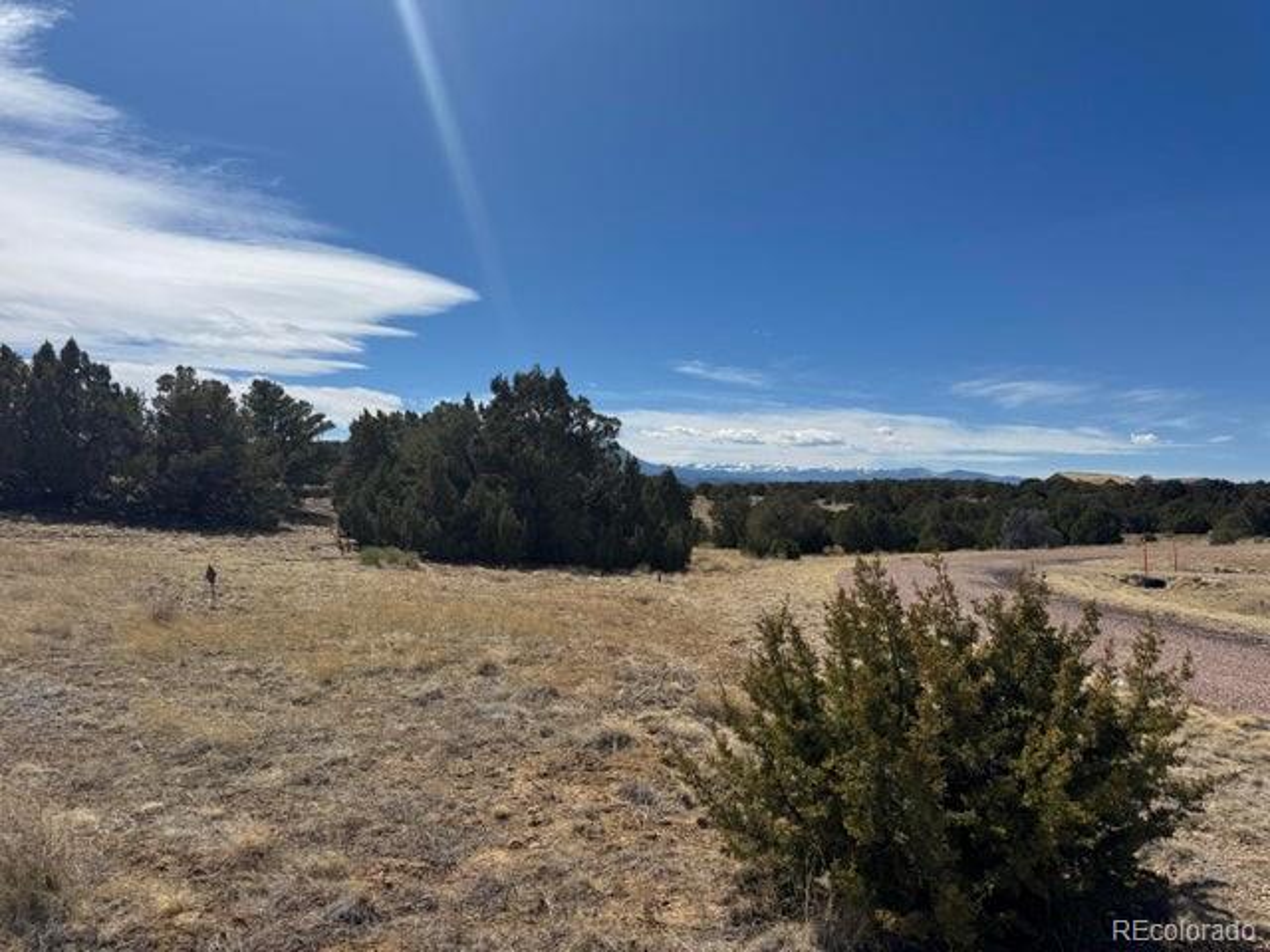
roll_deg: -1.8
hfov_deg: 71.6
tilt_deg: +1.4
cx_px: 635
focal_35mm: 24
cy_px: 476
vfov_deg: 56.8
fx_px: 881
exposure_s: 1/9009
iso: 80
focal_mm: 6.76
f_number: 1.78
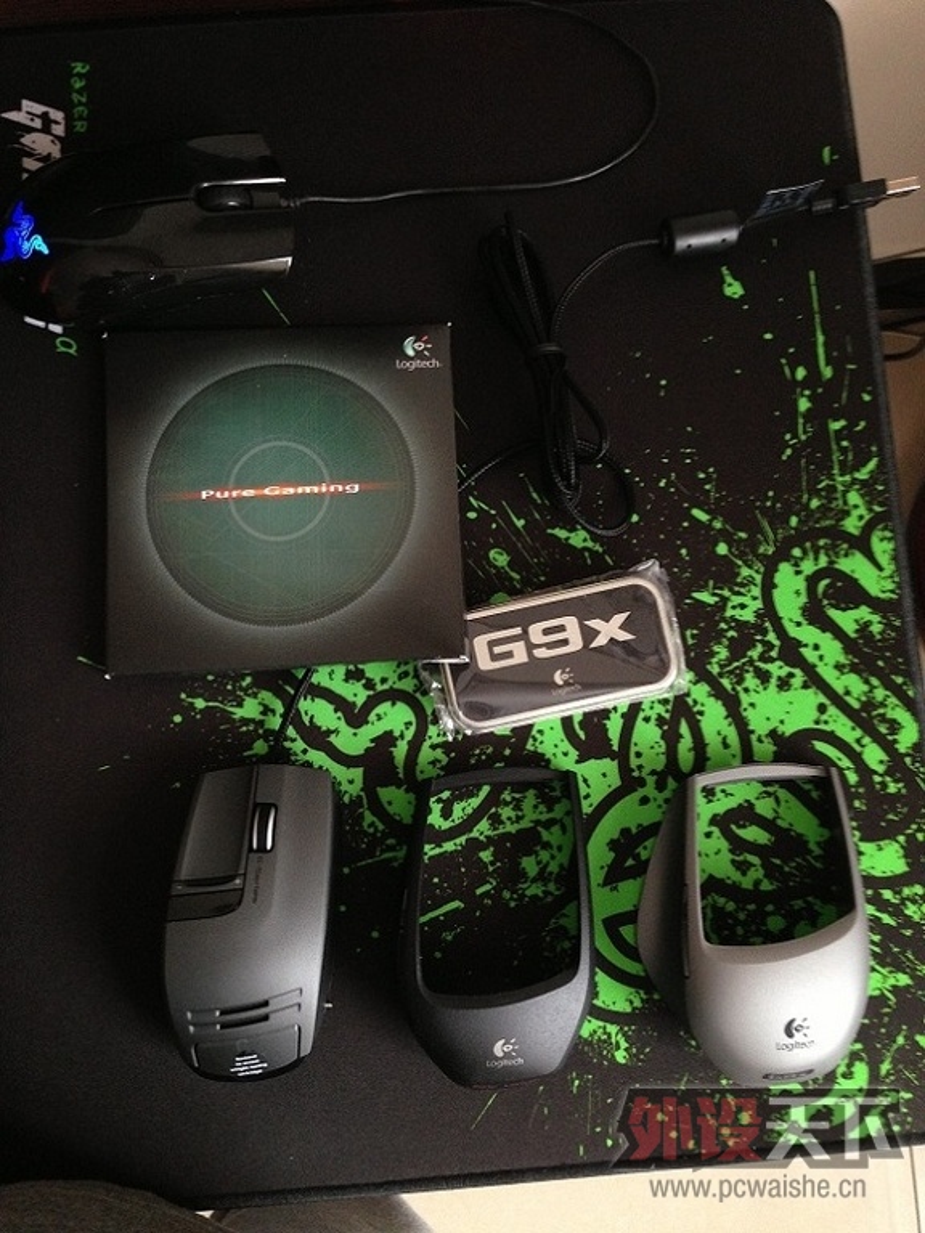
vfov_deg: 55.4
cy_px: 616
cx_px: 462
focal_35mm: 33
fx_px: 1176
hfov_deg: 42.9
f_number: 2.4
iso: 200
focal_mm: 4.13
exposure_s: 1/20
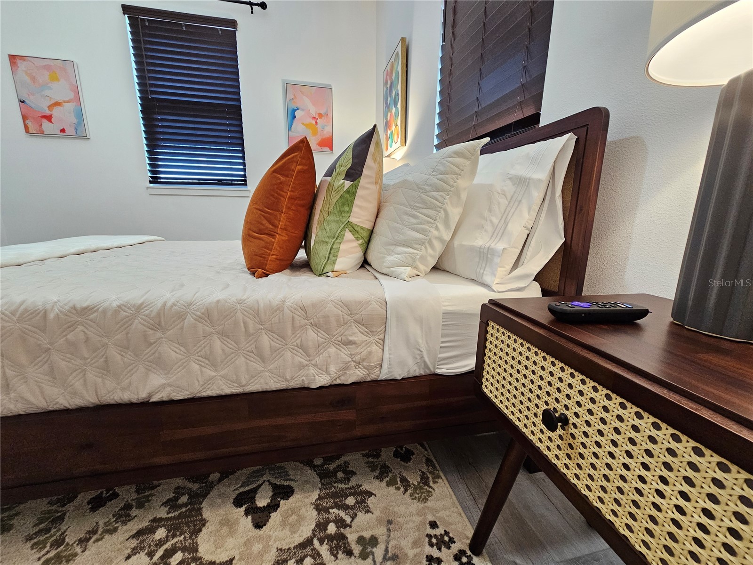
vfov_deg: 89.9
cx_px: 376
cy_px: 282
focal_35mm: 13
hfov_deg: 106.2
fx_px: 283
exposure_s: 1/60
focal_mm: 2.2
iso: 400
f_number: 2.2
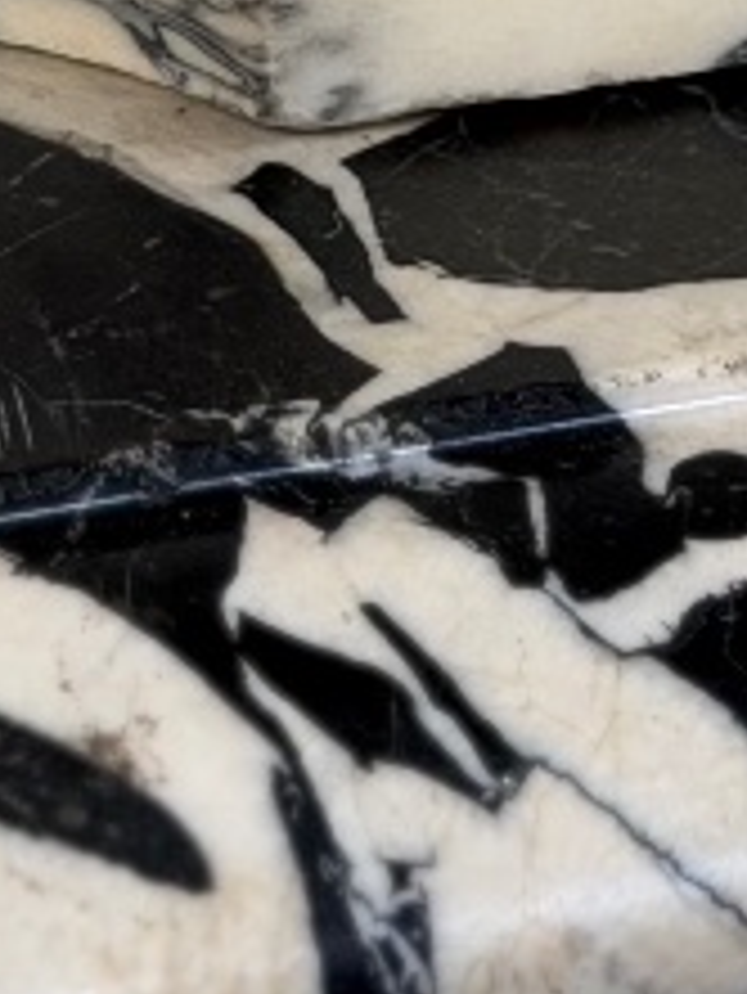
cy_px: -1228
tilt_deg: -15.0
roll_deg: -1.3
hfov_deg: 5.7
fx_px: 7502
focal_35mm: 261
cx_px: 522
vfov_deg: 7.2
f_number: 1.78
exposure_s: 1/100
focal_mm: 6.76
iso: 80
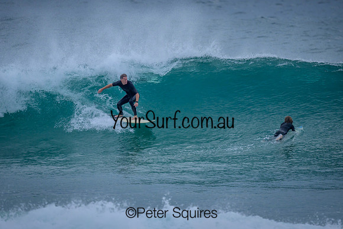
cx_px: 168
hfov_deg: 2.2
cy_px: 92
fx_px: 9119
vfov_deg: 1.4
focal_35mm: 957
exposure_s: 1/2000
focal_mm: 800
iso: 800
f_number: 6.3
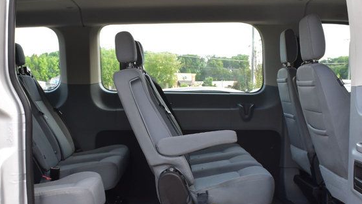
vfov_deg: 20.6
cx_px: 171
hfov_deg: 36.0
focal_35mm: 58
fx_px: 557
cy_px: 152
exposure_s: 1/80
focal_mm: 20
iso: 400
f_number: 8
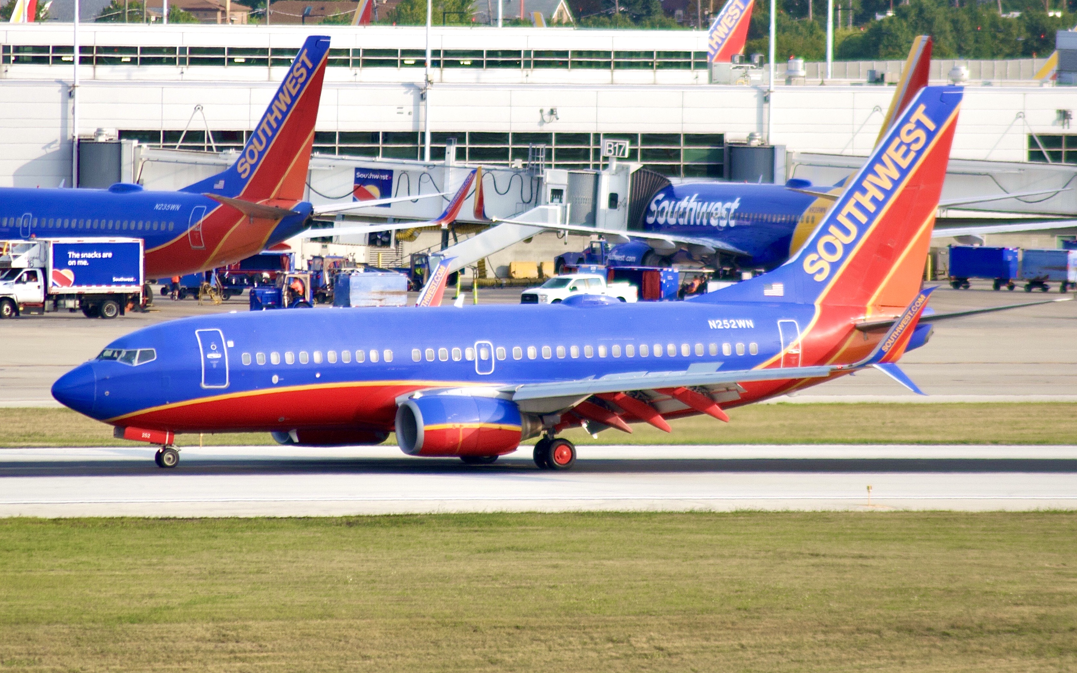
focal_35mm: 459
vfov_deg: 2.9
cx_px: 539
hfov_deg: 4.6
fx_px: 13472
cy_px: 327
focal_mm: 300
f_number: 6.3
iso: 200
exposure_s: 1/800
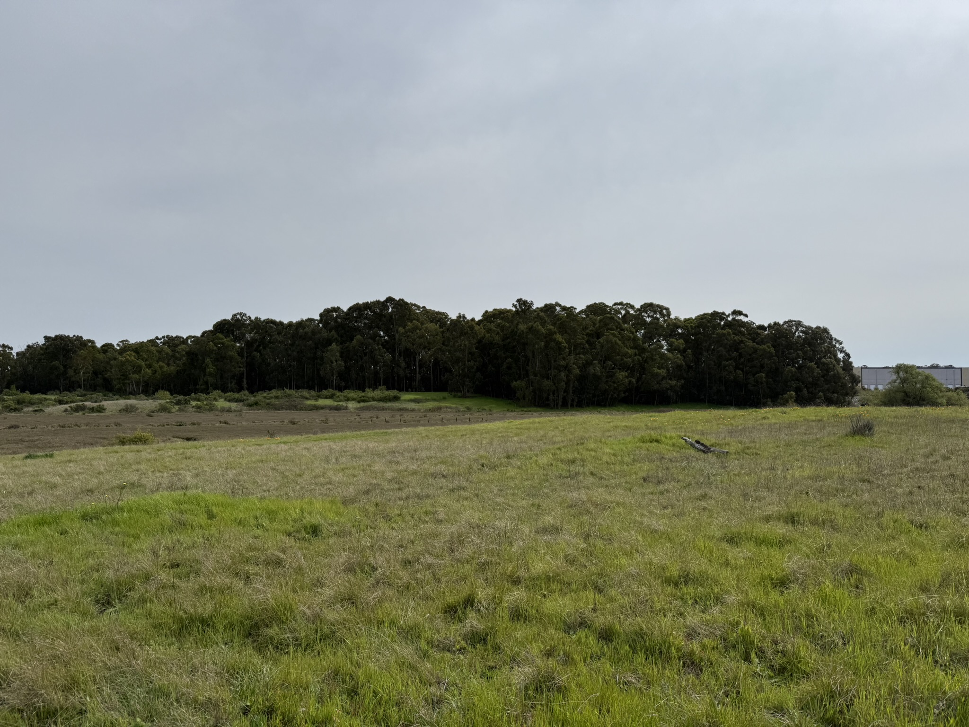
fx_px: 672
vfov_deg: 56.8
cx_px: 484
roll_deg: +0.1
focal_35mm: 24
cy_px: 364
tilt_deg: +2.2
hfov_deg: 71.6
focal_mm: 6.76
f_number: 1.78
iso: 80
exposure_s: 1/10309
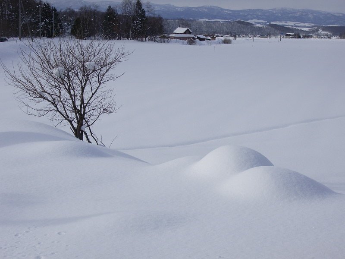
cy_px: 130
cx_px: 172
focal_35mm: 89
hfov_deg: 22.0
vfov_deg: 16.6
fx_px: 887
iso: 80
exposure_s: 1/400
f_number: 7
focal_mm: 14.6
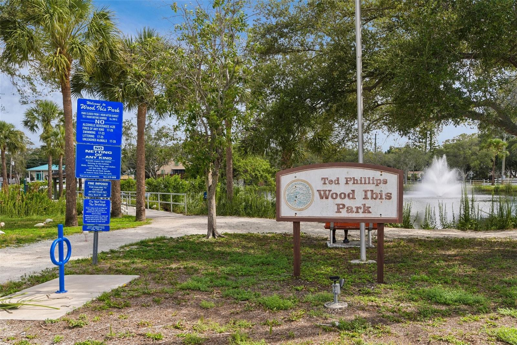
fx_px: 459
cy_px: 172
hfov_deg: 58.7
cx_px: 258
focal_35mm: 32
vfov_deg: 41.1
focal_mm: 32
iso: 400
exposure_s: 1/500
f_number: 8
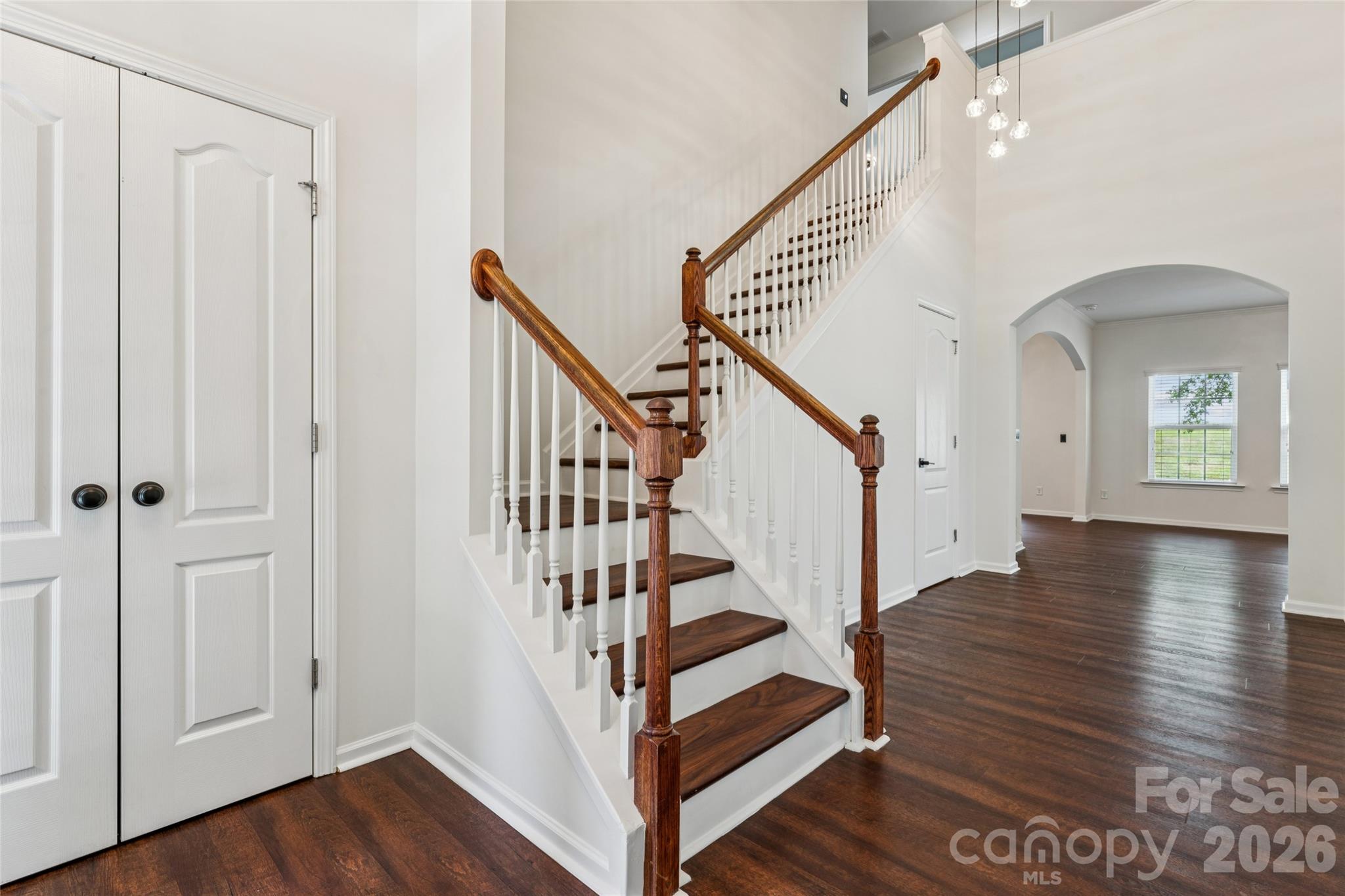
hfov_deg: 94.6
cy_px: 448
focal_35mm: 17
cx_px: 672
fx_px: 620
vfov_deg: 71.7
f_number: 13
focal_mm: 16.6
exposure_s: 1/2
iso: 100
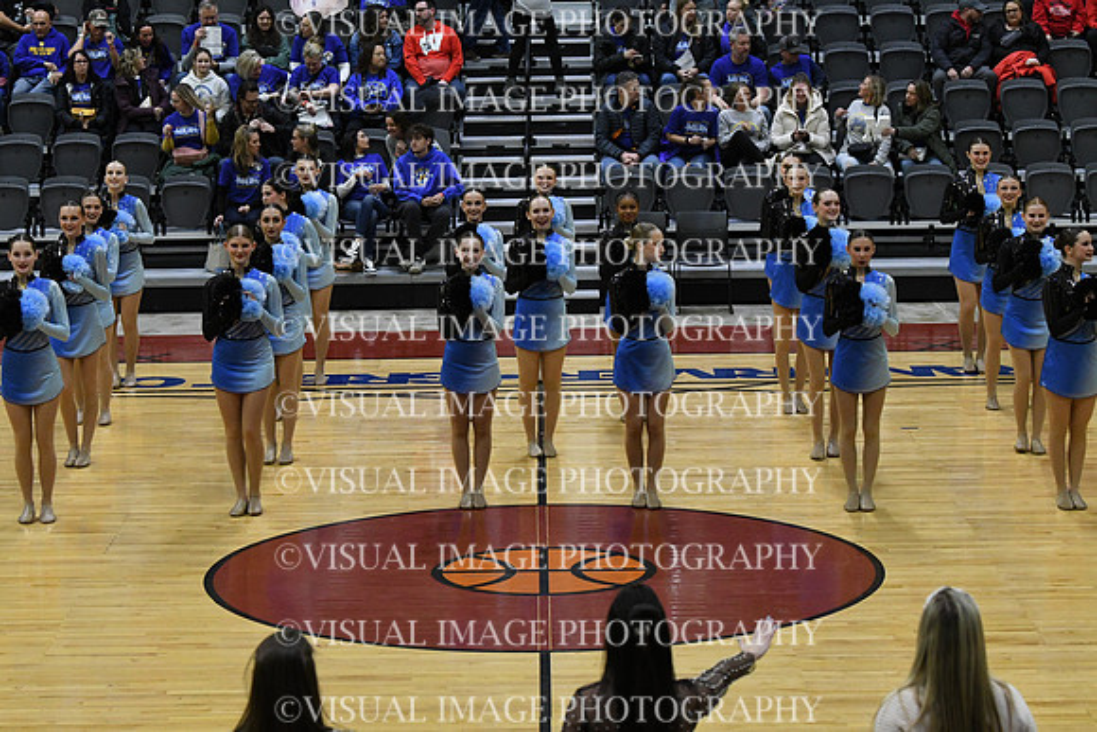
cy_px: 366
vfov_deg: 13.0
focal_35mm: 105
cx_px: 548
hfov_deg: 19.5
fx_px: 3200
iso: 4000
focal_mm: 70
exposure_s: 1/500
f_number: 4
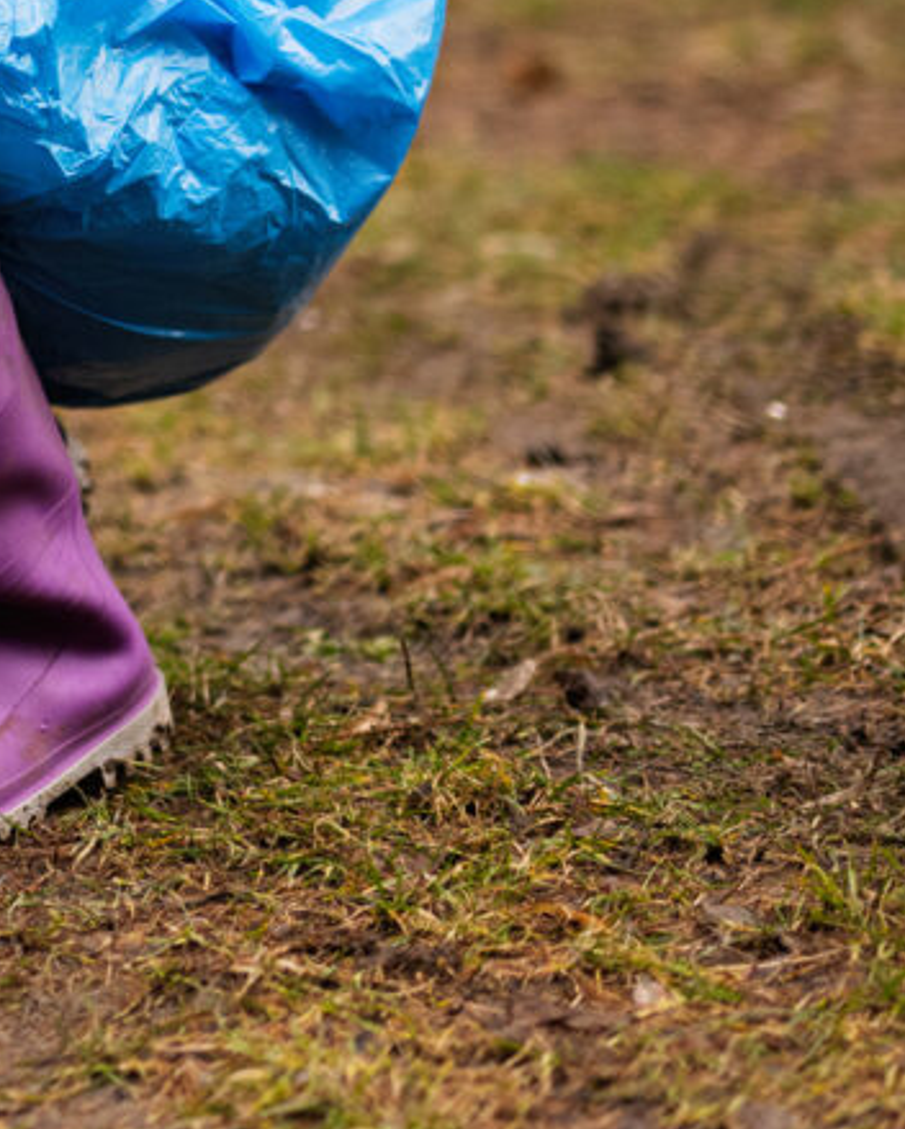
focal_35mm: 205
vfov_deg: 9.2
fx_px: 6854
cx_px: -905
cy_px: -406
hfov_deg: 7.3
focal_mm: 50
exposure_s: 1/3200
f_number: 1.2
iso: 200
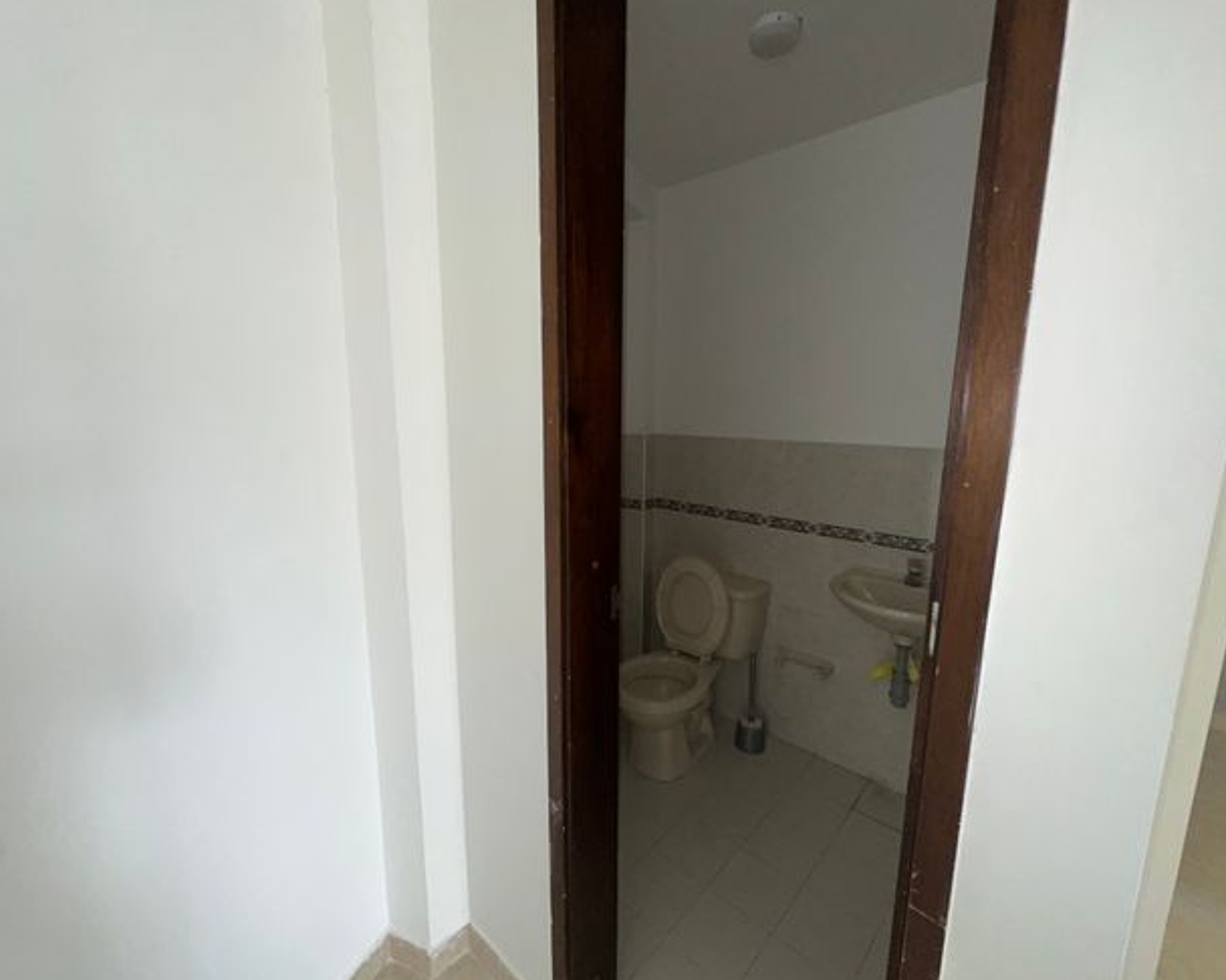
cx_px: 598
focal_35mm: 15
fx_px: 544
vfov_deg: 84.0
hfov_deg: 96.8
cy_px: 492
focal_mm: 2.22
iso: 64
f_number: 2.2
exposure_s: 1/122
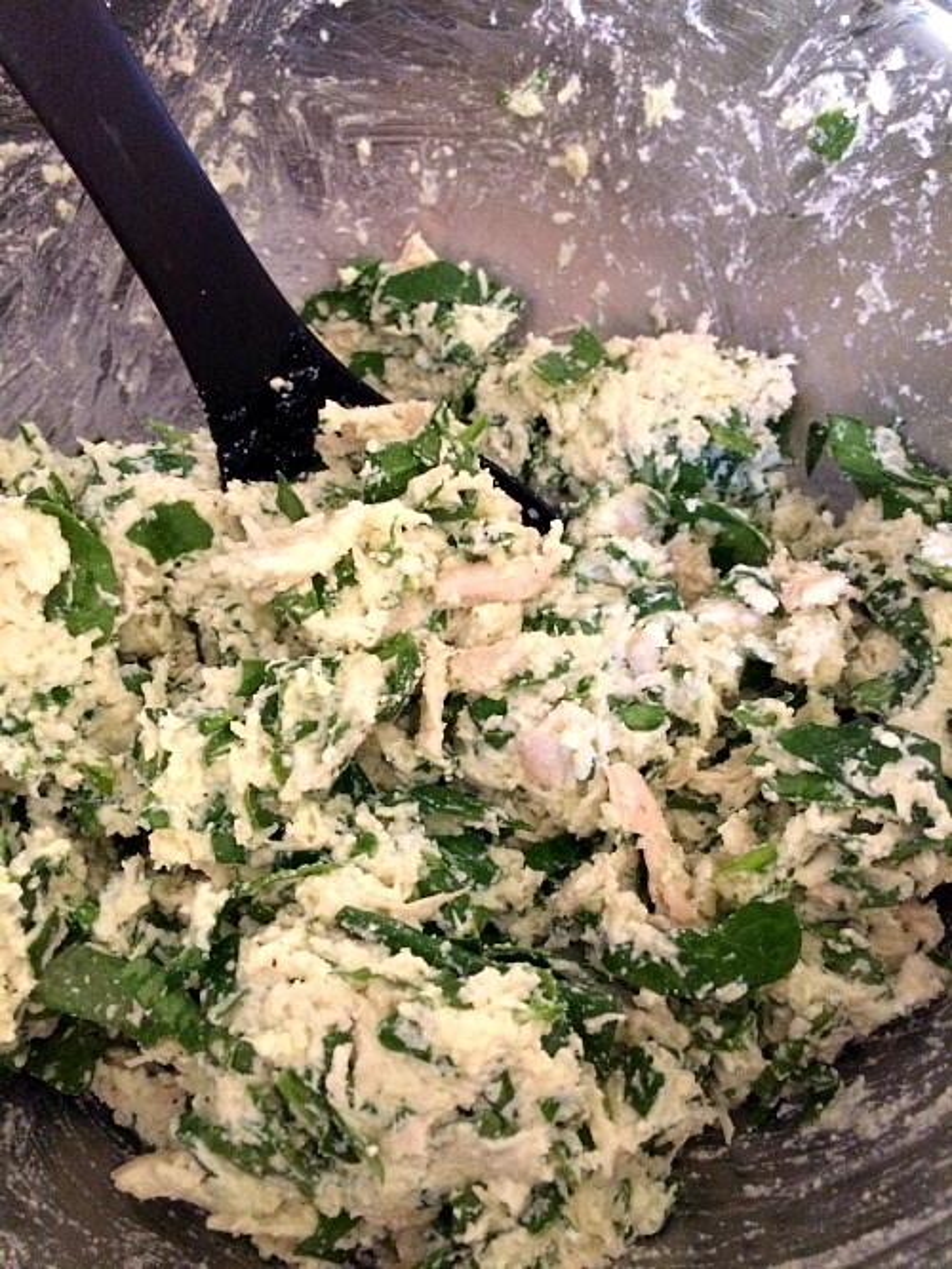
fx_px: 1064
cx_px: 476
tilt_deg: -70.1
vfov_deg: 61.7
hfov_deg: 48.2
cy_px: 634
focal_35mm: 29
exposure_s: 1/30
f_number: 2.2
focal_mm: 4.15
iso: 320
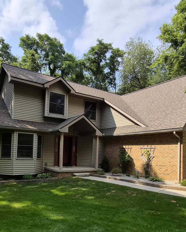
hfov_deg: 54.6
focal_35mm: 26
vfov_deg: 64.4
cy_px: 154
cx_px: 76
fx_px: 179
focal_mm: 1.74
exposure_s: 1/1444
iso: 40
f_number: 2.2
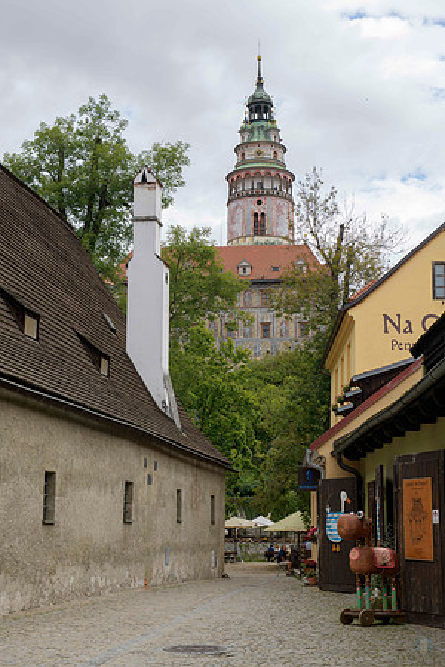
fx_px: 1038
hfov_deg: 24.2
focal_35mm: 56
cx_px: 222
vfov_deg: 35.6
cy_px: 334
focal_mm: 56
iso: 64
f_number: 7.1
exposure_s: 1/160
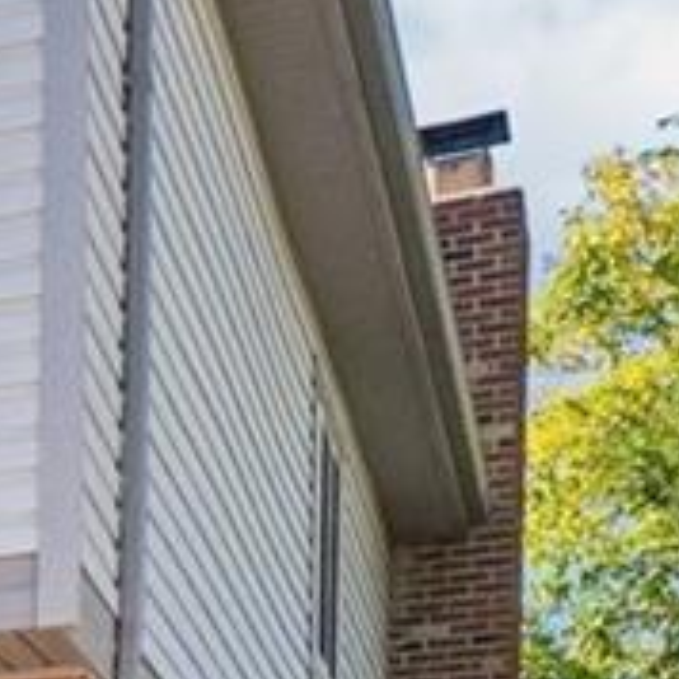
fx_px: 2868
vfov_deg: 12.9
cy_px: 954
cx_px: -1373
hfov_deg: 10.0
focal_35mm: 129
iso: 800
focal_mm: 11.3
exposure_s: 1/1000
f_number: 8
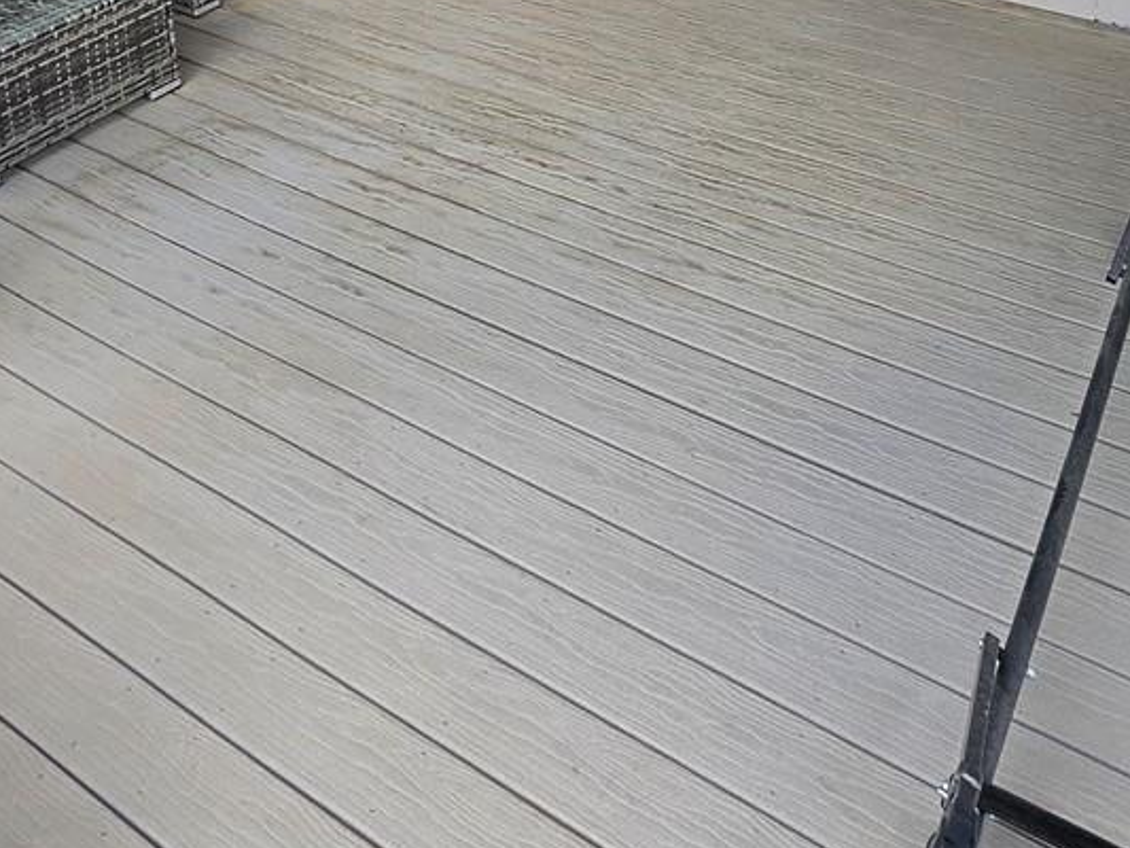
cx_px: 555
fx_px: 1273
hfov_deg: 47.9
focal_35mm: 39
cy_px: -142
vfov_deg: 31.5
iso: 20
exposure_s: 1/120
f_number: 1.9
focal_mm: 2.2
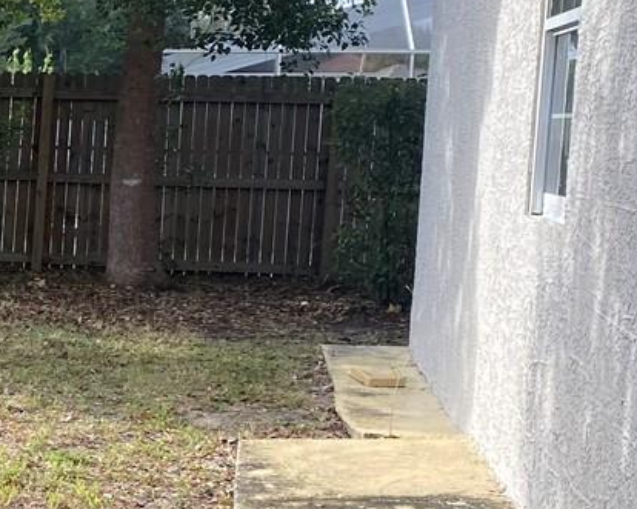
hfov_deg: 17.8
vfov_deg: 15.6
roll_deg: -0.9
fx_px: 1847
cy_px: 432
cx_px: -277
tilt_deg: -9.2
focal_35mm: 98
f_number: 1.8
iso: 32
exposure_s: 1/377
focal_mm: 4.25
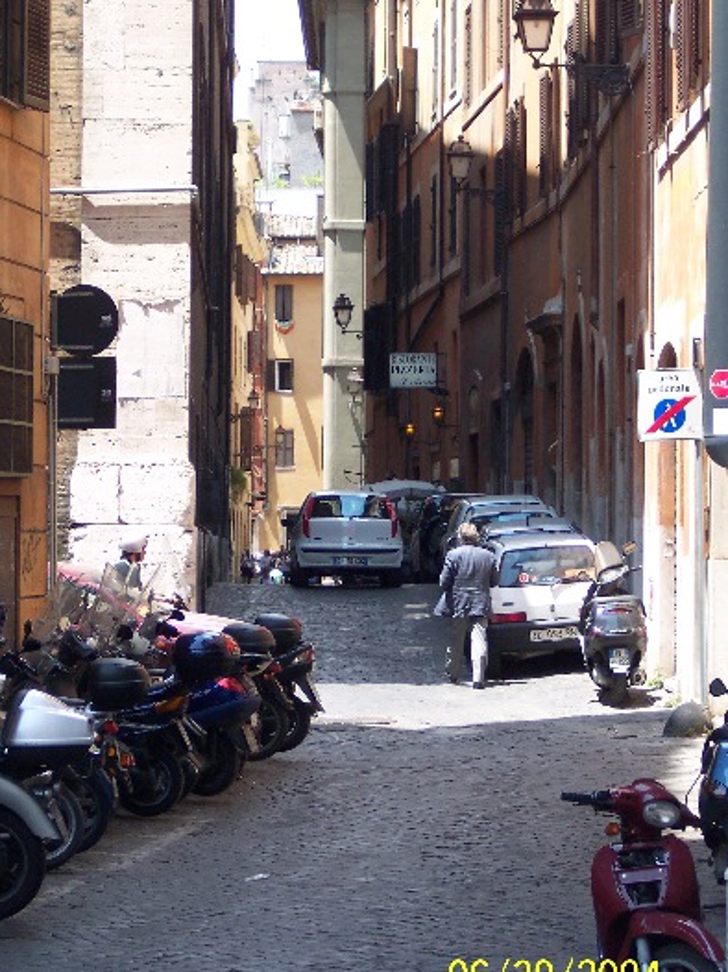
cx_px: 334
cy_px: 495
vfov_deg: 15.2
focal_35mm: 130
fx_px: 3648
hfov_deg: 11.4
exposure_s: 1/180
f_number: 4.8
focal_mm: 24
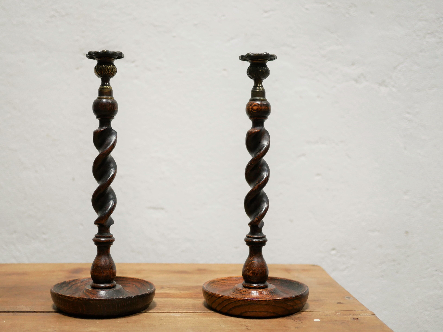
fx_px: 614
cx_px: 197
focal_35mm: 48
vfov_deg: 30.3
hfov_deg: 39.6
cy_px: 171
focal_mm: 20
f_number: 1.7
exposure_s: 1/60
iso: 500
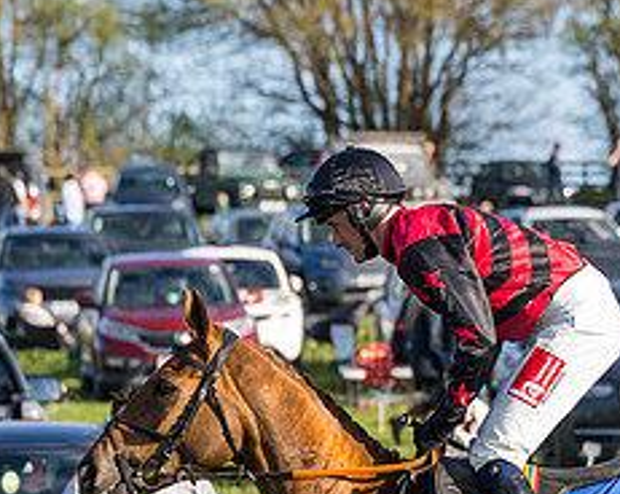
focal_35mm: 486
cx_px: 603
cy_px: 628
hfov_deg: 4.0
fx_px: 8903
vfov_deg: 3.2
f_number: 4
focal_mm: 103
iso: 400
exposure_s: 1/1600
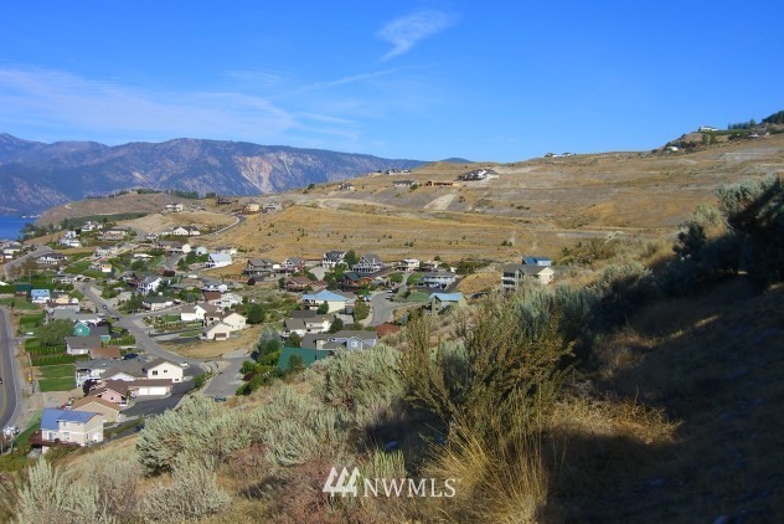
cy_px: 231
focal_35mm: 40
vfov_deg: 33.4
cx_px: 392
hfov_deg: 48.4
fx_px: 871
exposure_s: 1/250
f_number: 8
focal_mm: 7.9
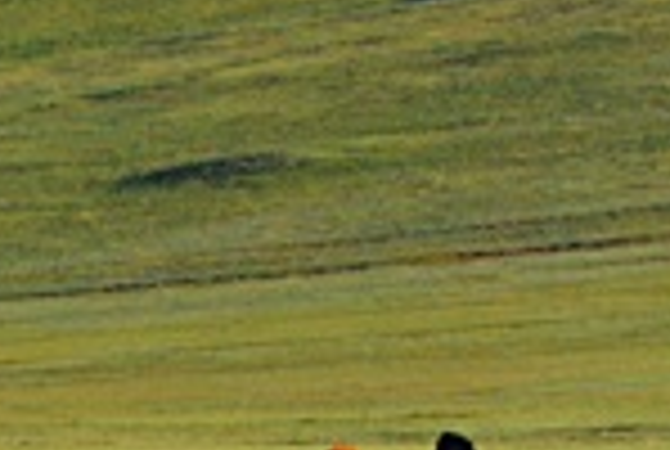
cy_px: -302
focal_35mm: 1085
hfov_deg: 1.9
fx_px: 20227
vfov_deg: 1.3
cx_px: 504
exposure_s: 1/800
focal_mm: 135
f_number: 6.3
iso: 400
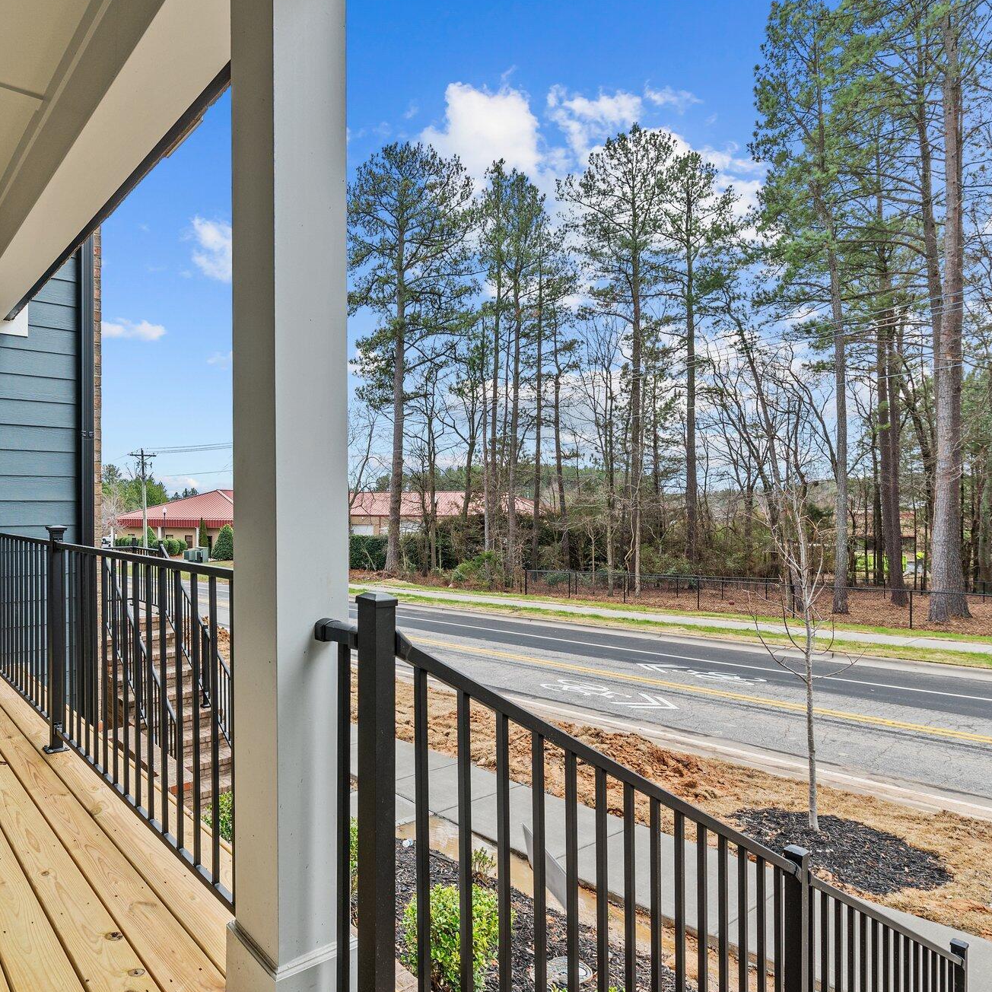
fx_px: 648
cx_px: 303
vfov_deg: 74.8
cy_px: 494
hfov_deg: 71.8
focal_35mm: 20
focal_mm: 15
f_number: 7.1
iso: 400
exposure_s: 1/160
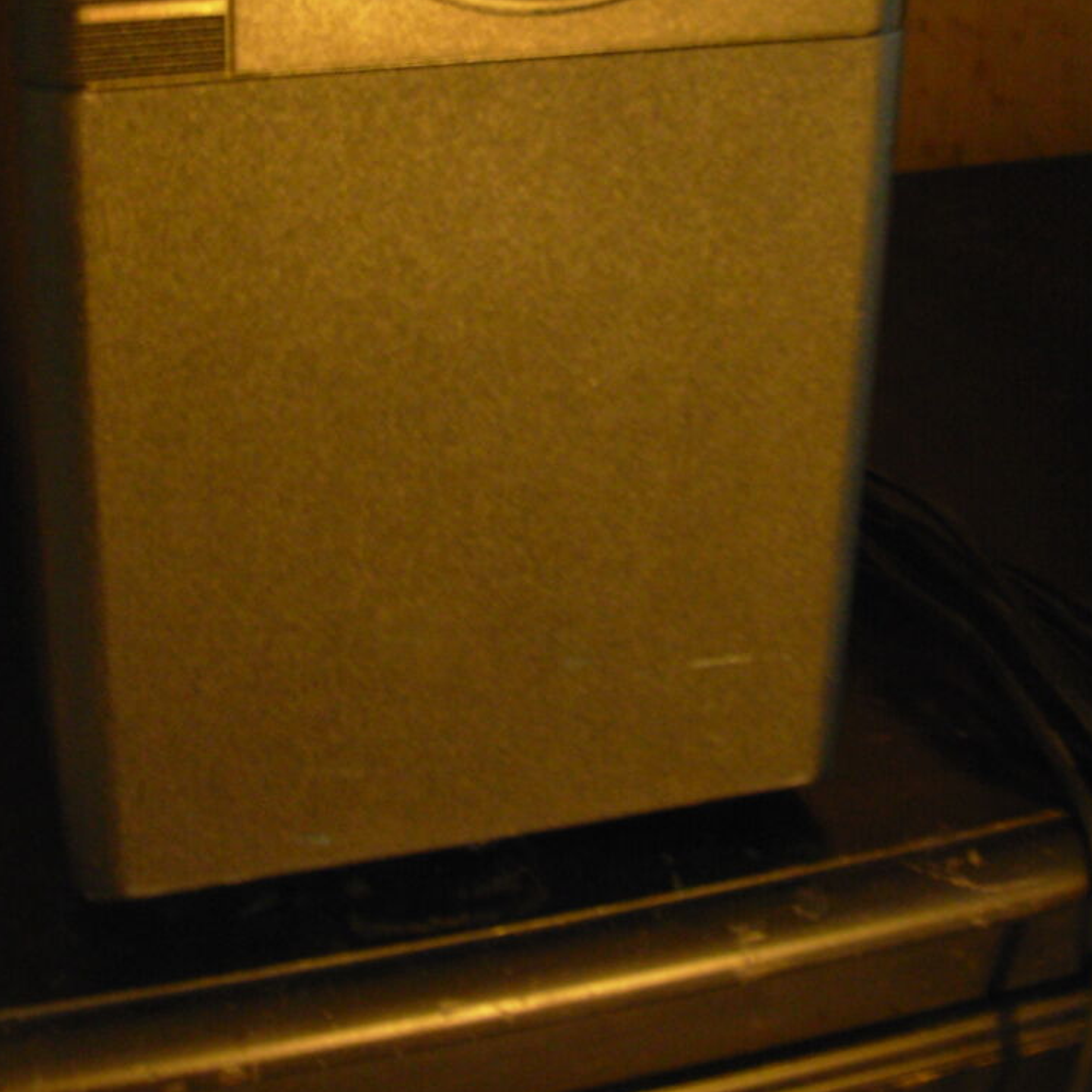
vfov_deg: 27.7
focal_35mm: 60
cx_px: 505
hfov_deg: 28.6
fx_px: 2141
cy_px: 130
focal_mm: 6.3
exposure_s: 1/1.8
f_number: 2.9
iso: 159
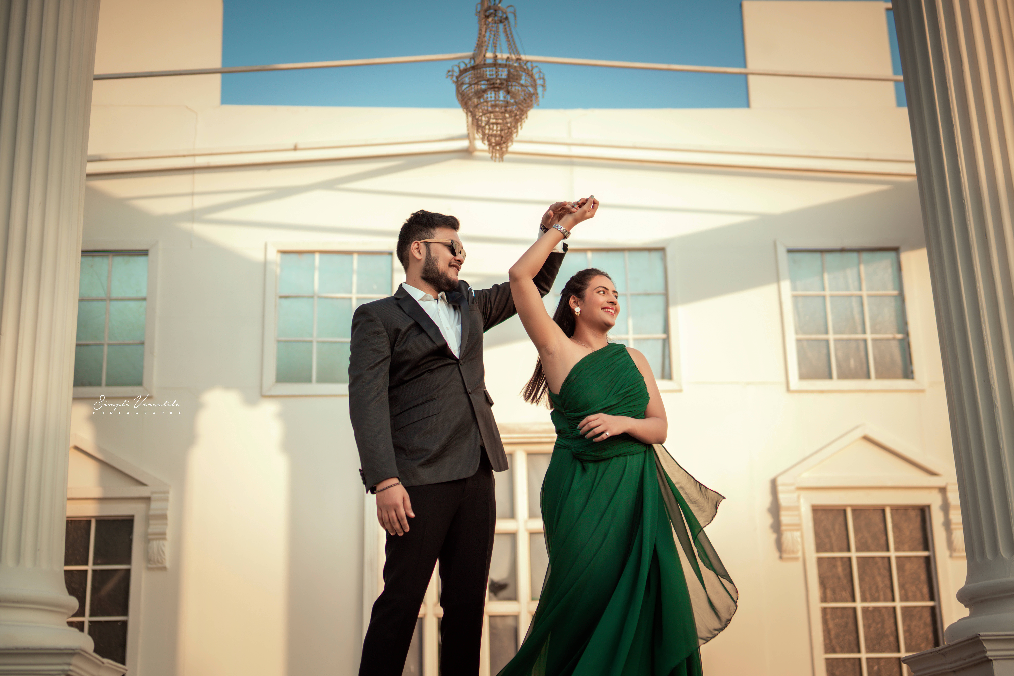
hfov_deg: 39.6
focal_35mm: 50
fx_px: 1408
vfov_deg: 27.0
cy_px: 338
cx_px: 507
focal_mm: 50
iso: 250
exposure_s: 1/2500
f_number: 1.4
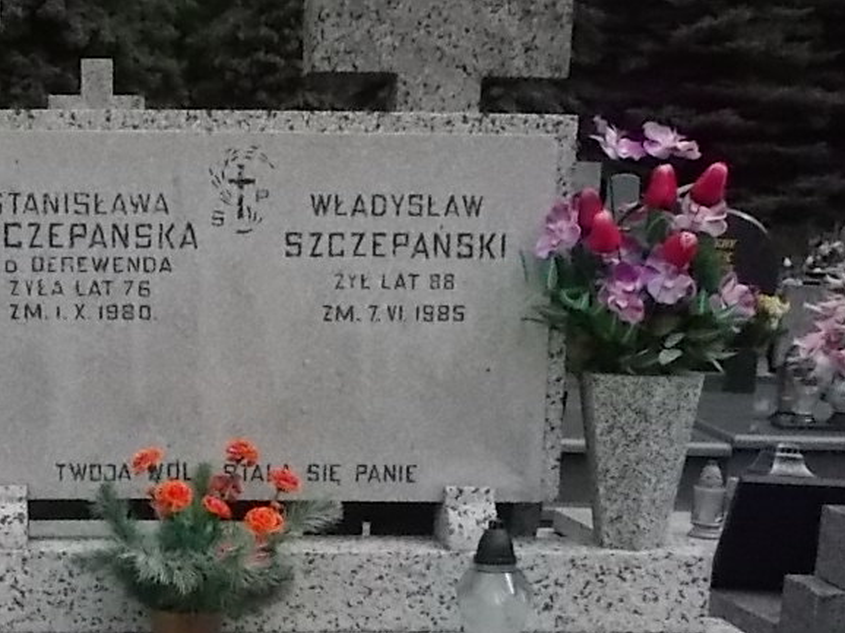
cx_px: 151
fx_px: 1757
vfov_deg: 20.0
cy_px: 594
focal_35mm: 72
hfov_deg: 26.5
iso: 400
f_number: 8
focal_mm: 4.6
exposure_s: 1/1000
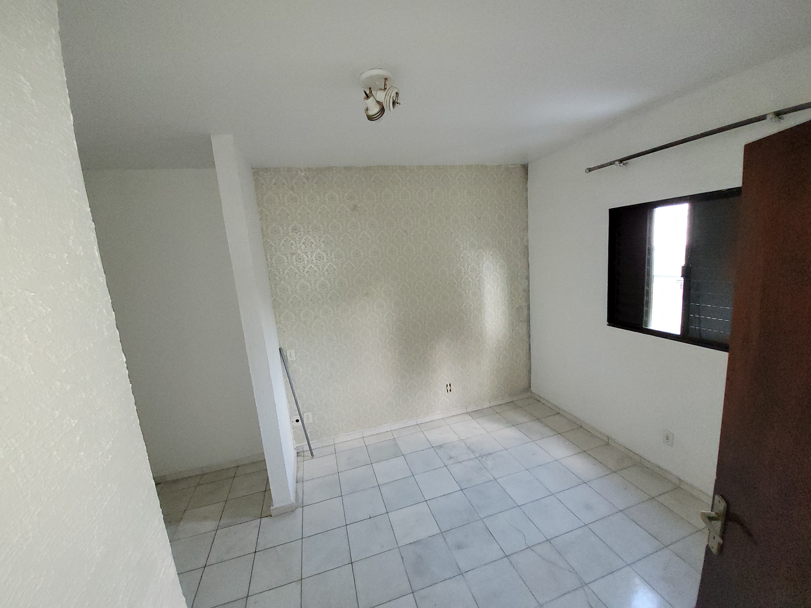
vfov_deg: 89.9
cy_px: 304
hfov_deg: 106.2
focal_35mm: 13
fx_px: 305
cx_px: 406
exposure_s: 1/60
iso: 400
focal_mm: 1.74
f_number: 2.2
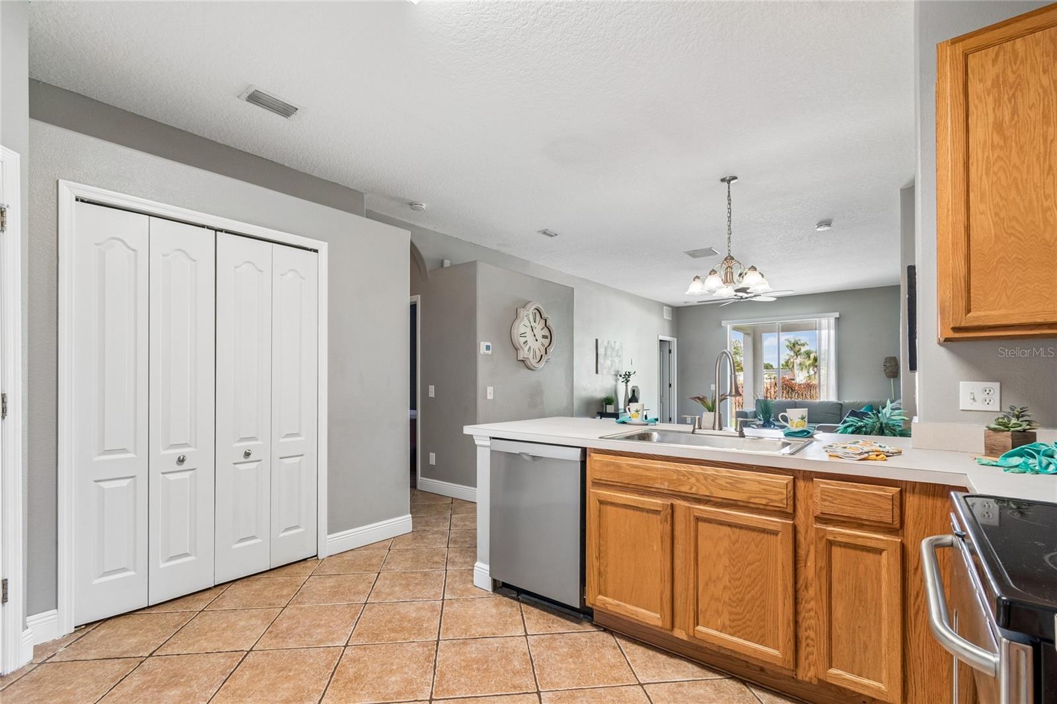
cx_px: 528
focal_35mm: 15
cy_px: 352
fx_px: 440
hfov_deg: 100.4
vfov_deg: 77.3
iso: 100
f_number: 7.1
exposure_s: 1/10
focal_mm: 10
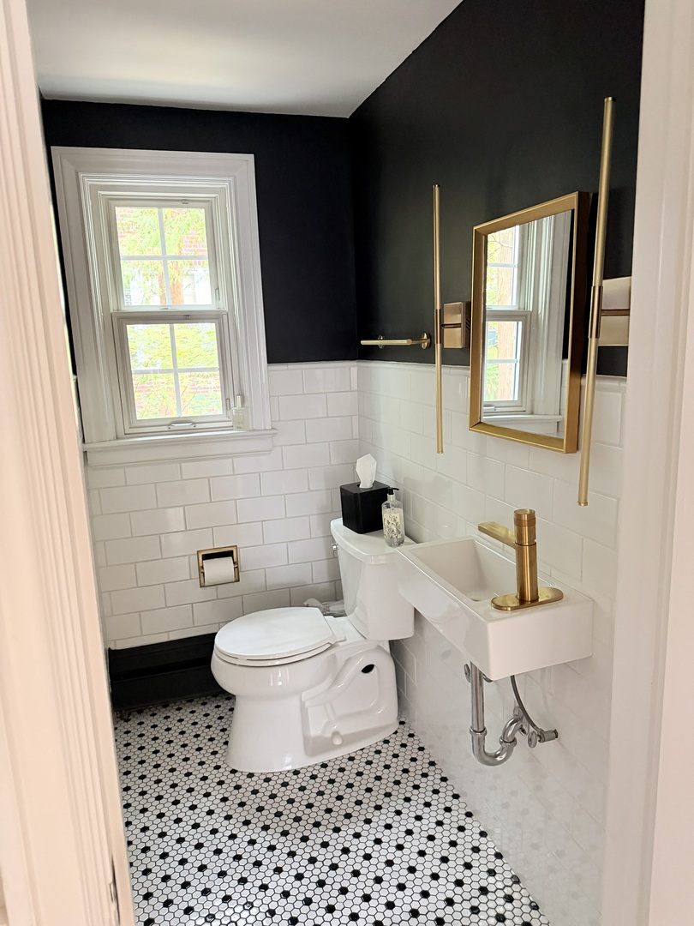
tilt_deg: -12.2
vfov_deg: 71.6
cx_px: 347
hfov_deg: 56.8
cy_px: 463
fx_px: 642
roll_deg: +1.6
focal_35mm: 24
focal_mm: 6.76
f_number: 1.78
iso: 800
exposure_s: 1/46
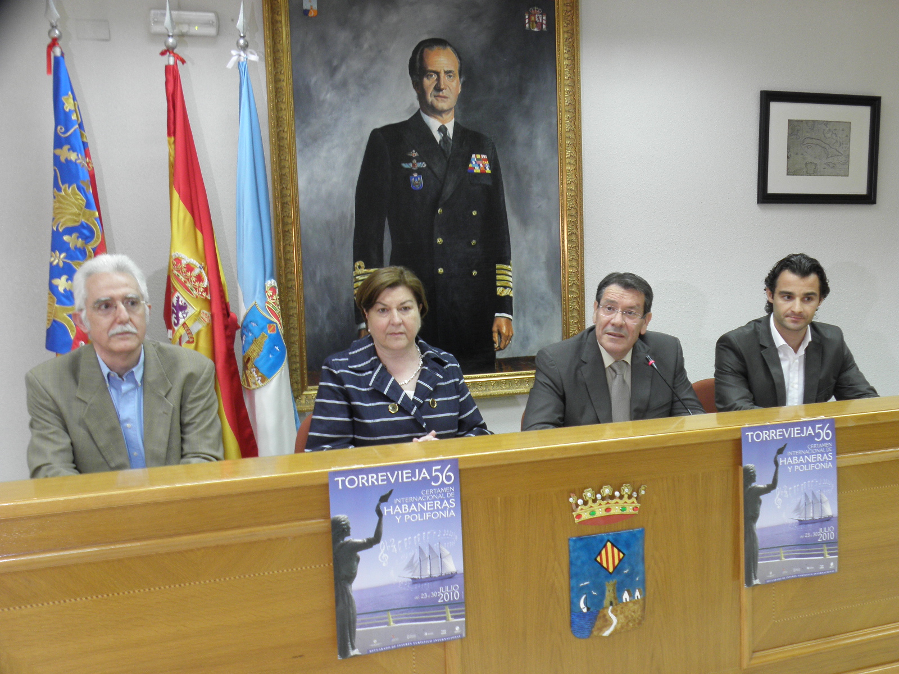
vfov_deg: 38.7
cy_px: 337
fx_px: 961
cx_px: 450
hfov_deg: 50.1
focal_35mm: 37
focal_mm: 6.64
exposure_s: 1/13
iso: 125
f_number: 3.2
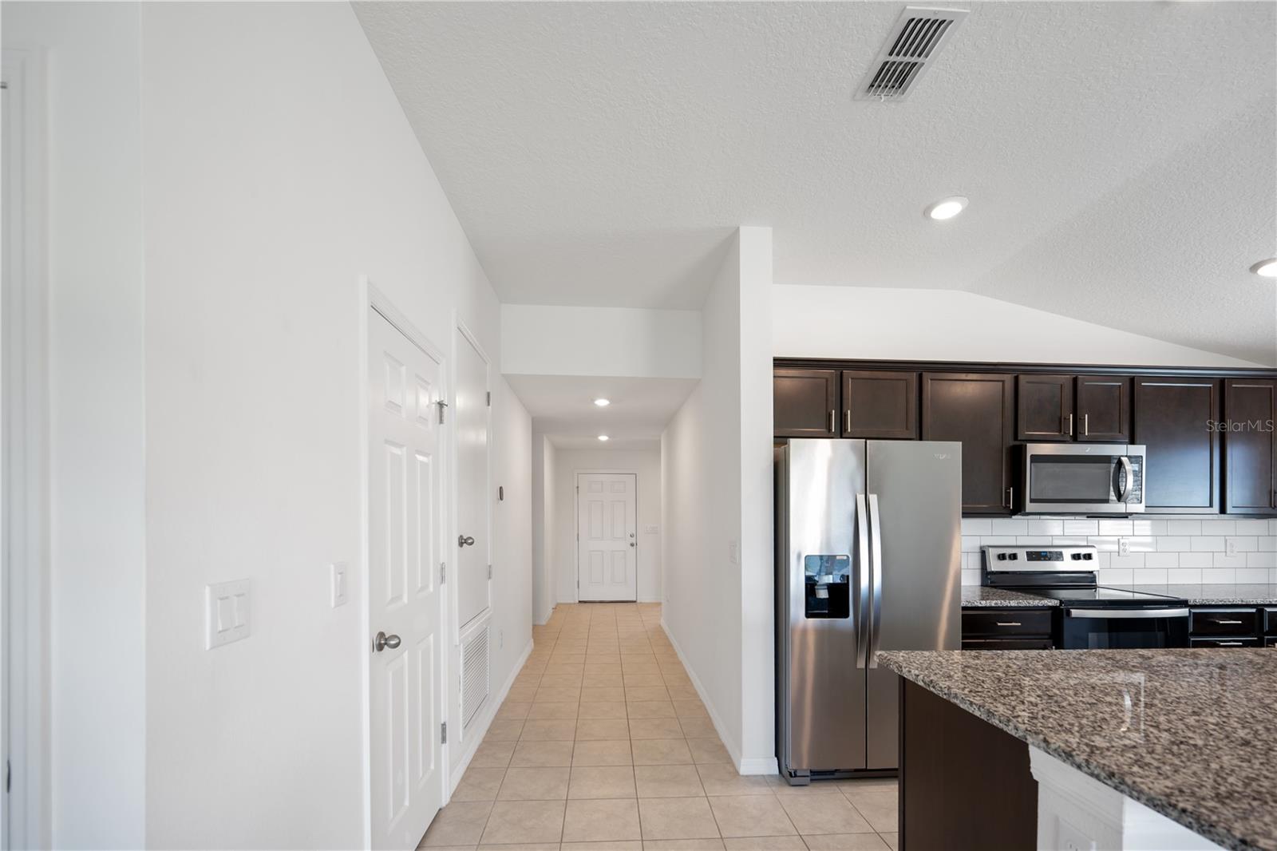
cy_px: 426
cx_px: 638
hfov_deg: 104.3
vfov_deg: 81.2
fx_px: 496
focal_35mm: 14
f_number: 4
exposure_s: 1/15
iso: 320
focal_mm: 14
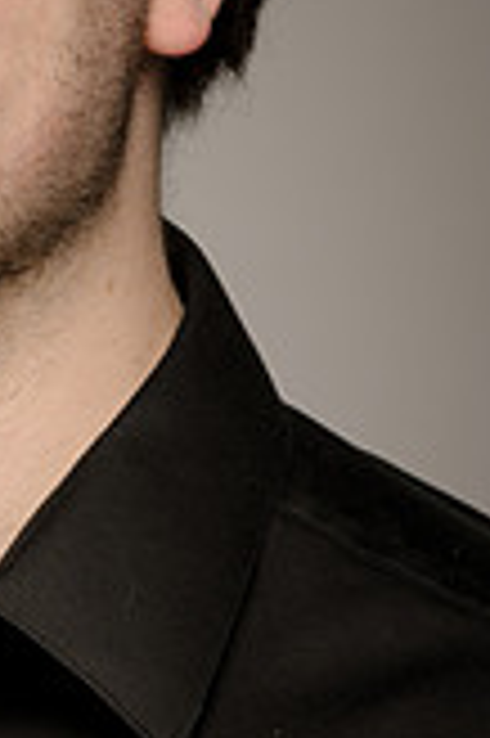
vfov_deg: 7.2
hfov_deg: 4.7
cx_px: -112
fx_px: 5892
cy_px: 194
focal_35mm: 288
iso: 100
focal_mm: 105
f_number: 8
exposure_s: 1/160
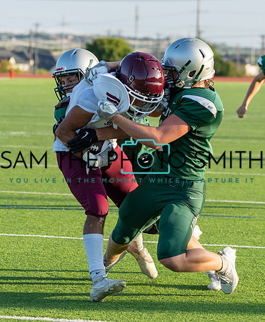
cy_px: 134
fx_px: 2149
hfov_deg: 7.0
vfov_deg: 8.6
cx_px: 199
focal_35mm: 223
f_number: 5
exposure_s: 1/1250
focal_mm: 132
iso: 640
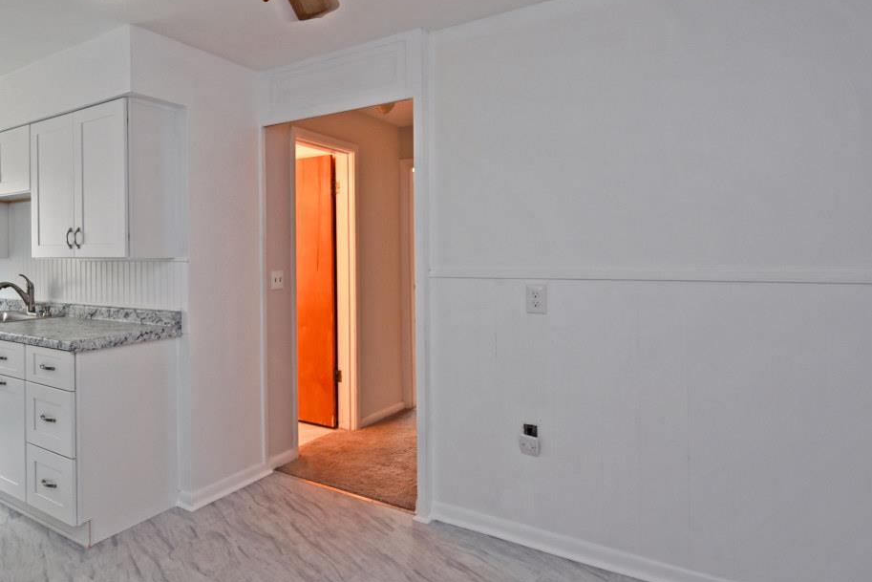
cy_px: 252
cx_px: 243
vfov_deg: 54.9
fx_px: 557
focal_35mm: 23
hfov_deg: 72.0
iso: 200
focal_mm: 14
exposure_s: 1/60
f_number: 4.5
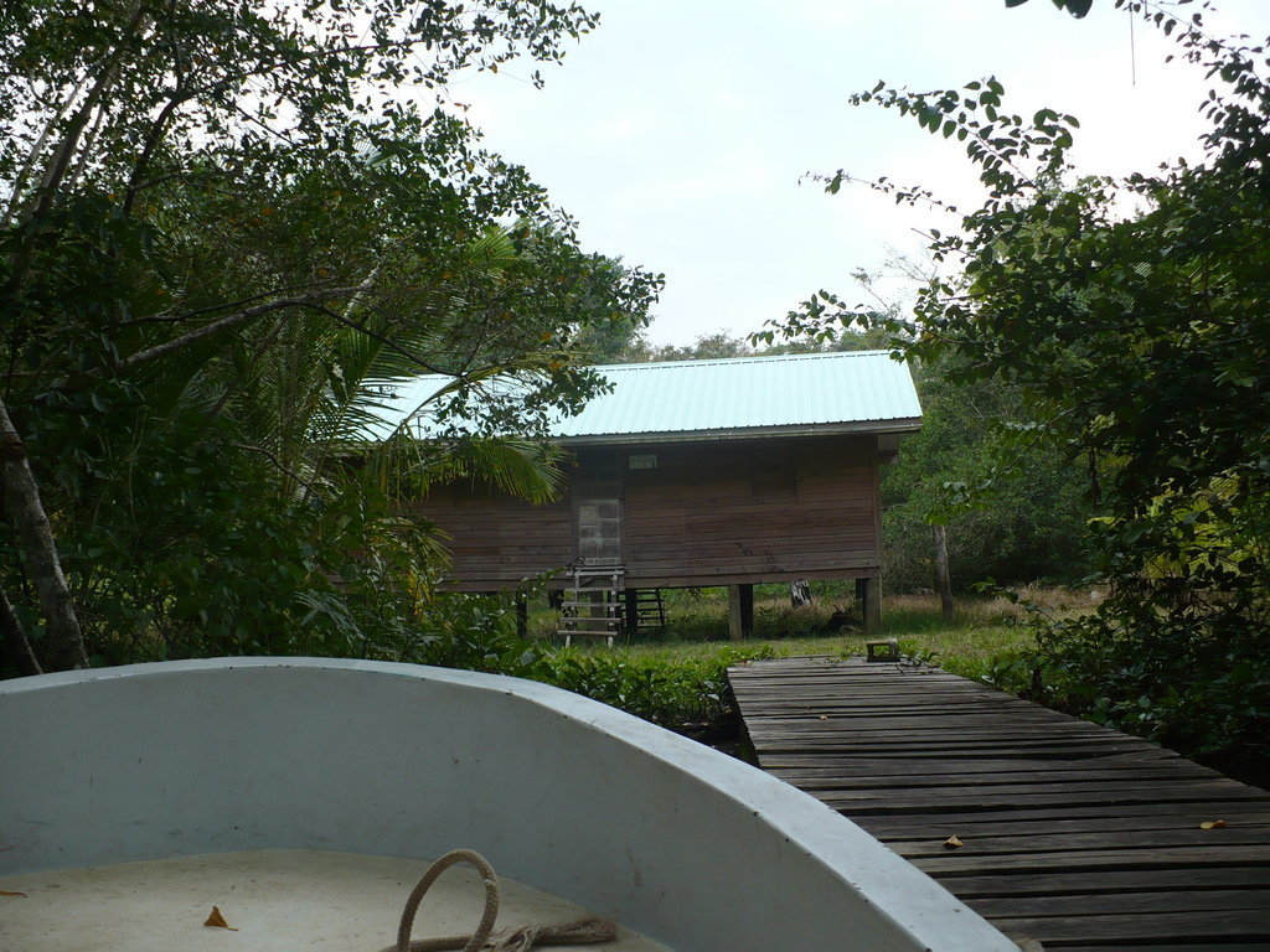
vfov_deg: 38.7
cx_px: 635
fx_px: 1357
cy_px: 476
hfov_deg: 50.1
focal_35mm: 37
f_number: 2.8
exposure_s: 1/125
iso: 100
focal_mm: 6.1
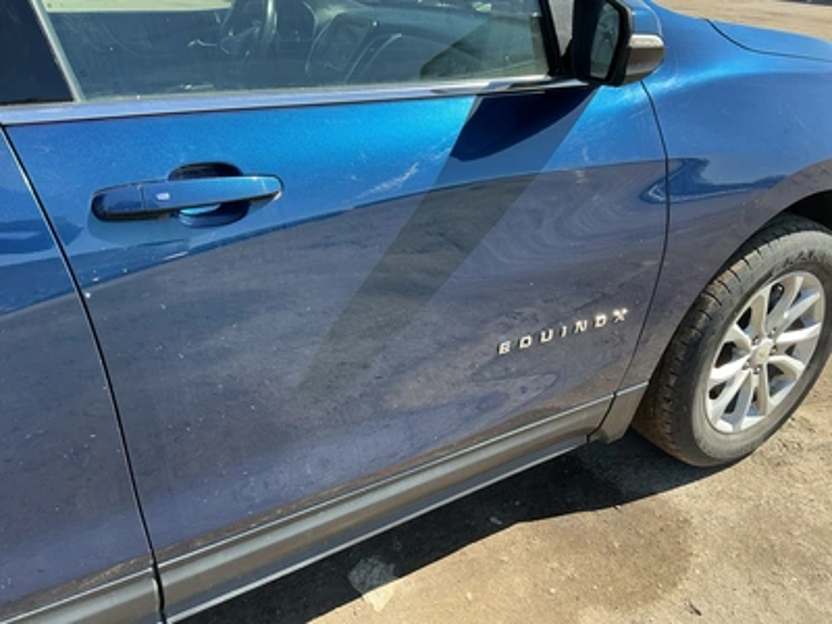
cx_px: 416
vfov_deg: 49.7
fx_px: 673
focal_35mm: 28
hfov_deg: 63.4
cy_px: 312
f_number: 1.8
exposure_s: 1/380
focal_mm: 3
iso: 25
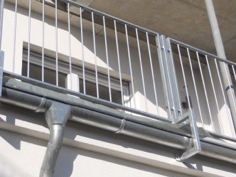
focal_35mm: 78
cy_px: 3
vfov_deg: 18.4
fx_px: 532
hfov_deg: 24.8
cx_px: 61
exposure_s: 1/320
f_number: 6
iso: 80
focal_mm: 6.4
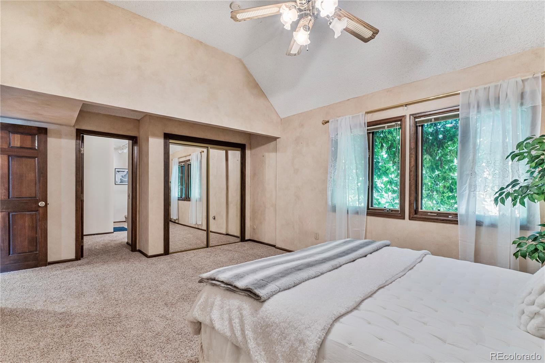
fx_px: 250
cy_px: 182
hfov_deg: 95.0
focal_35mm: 16
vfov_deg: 72.0
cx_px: 272
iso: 250
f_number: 8
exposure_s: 1/1.25
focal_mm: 11
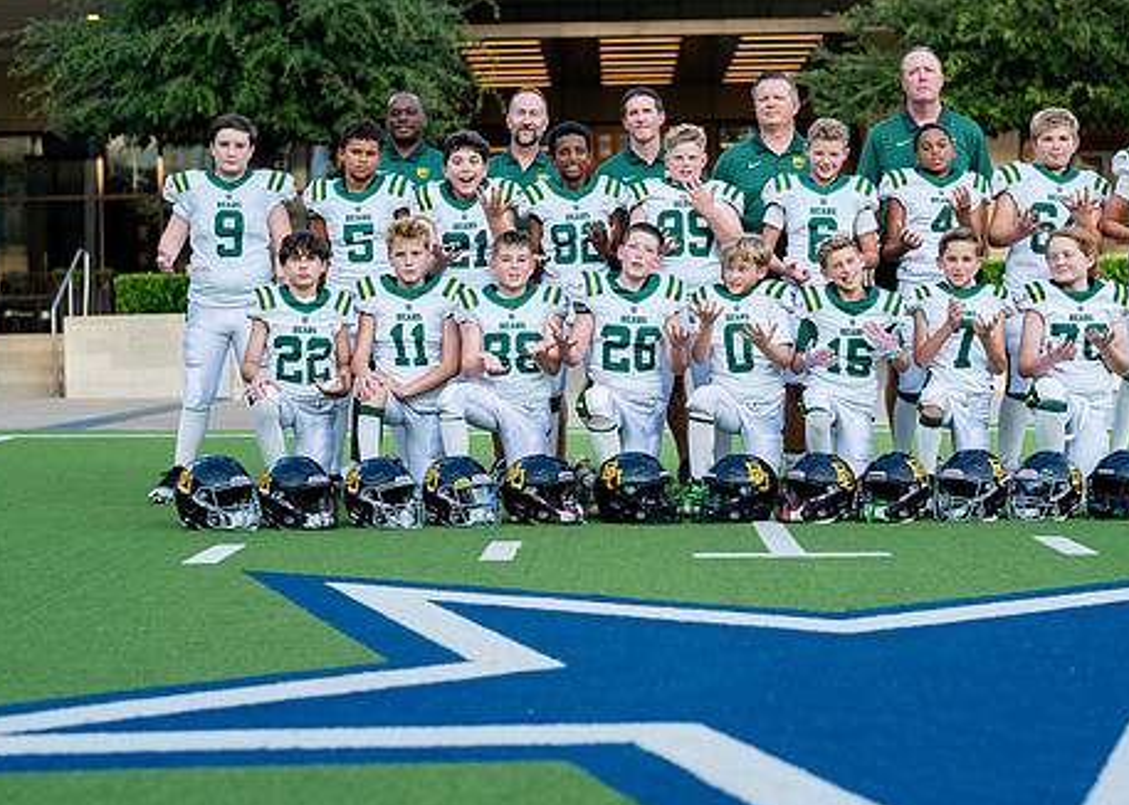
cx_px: 717
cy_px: 303
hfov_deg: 26.3
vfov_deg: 19.0
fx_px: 2404
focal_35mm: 75
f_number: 2
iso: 160
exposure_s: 1/800
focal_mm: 50
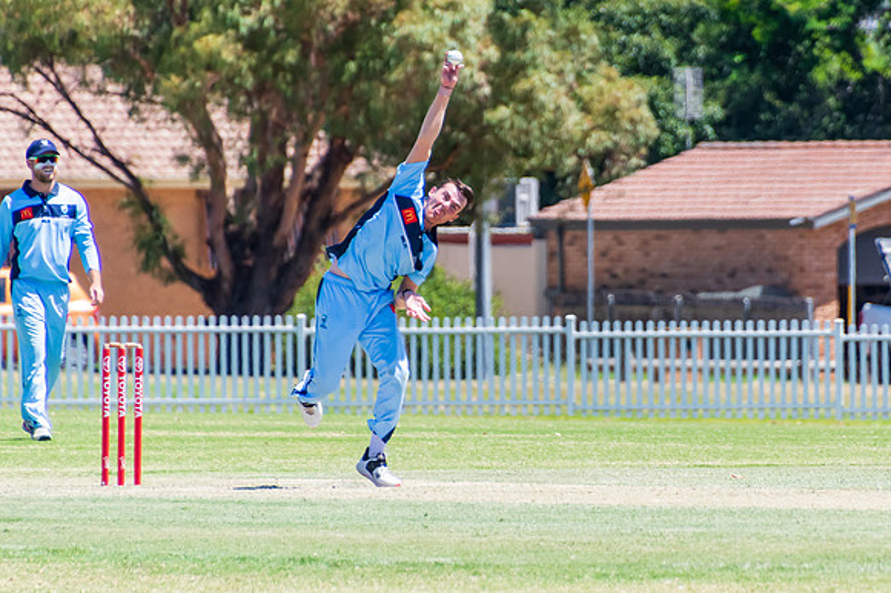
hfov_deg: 2.7
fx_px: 18986
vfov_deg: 1.8
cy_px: 277
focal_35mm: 768
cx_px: 568
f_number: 6.3
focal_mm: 400
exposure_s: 1/1600
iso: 400
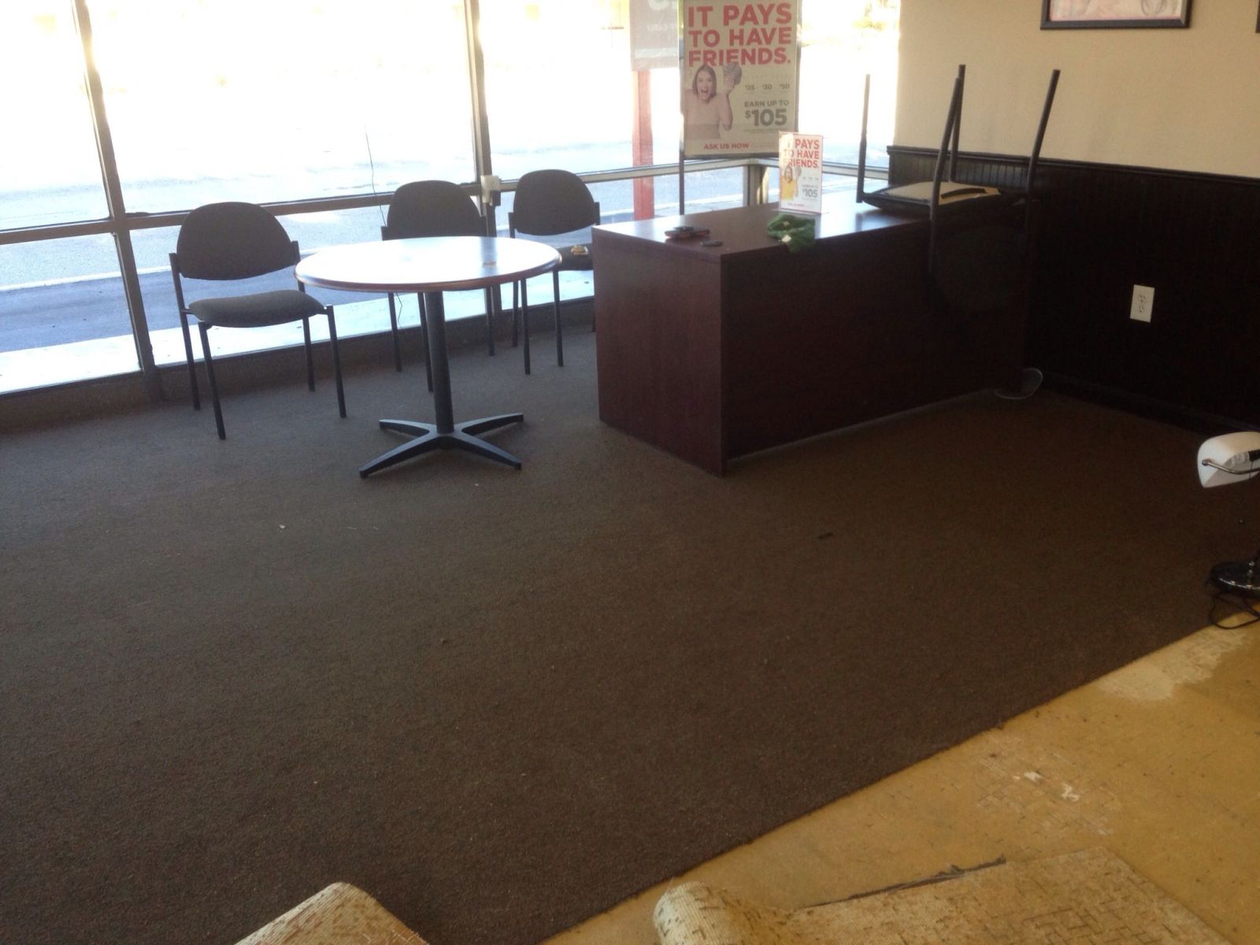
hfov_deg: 55.4
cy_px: 472
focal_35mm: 33
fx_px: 1201
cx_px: 630
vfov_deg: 42.9
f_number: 2.4
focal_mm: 4.13
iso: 100
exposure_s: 1/120
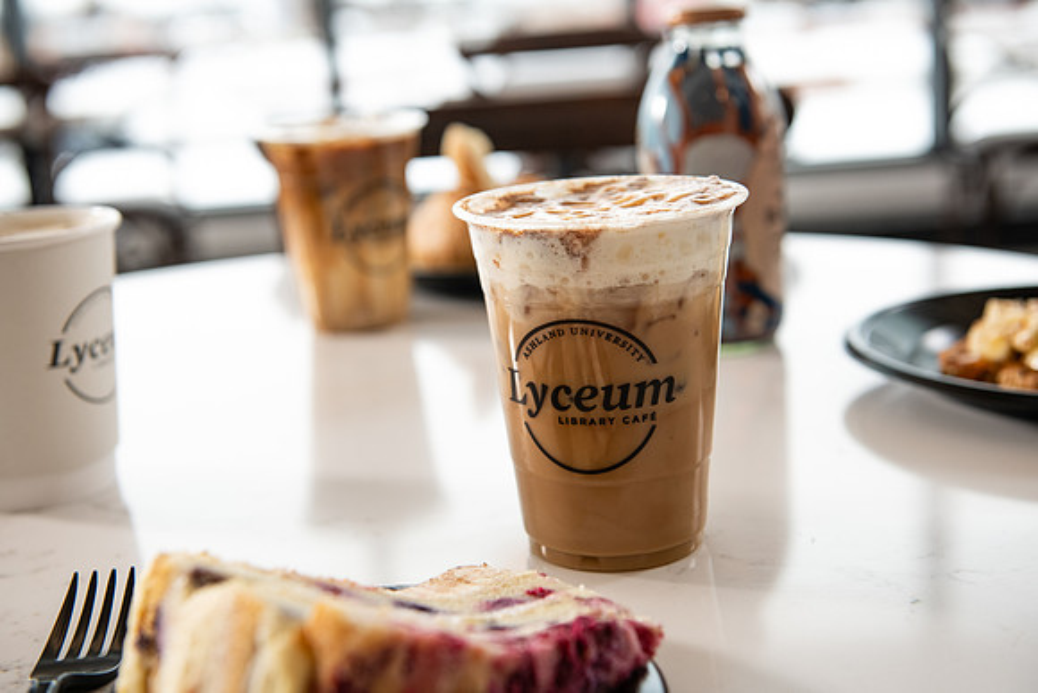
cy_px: 346
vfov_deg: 27.0
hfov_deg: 39.6
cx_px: 519
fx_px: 1442
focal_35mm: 50
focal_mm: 50
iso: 800
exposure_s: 1/200
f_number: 4
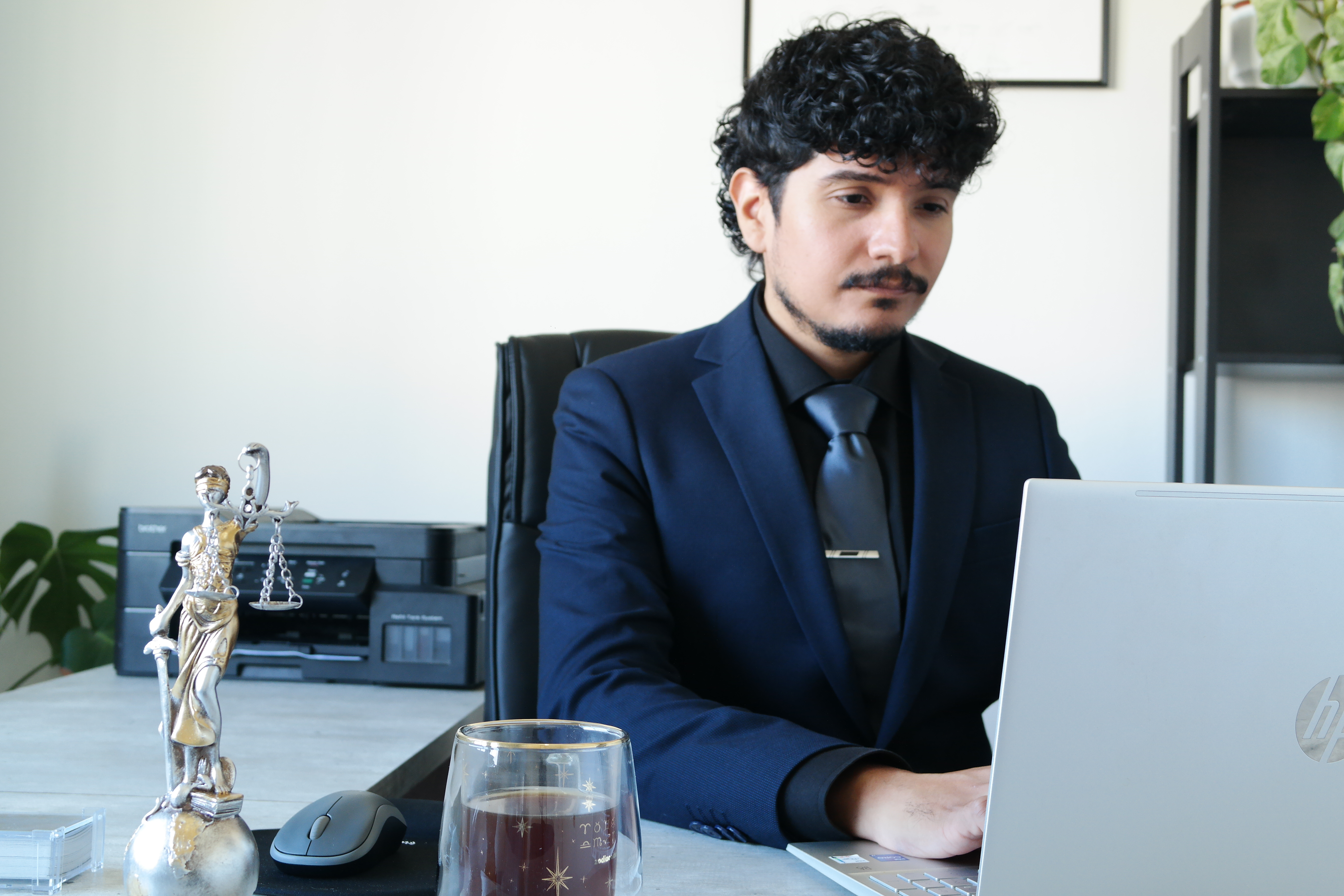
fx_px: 1605
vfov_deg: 31.2
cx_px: 672
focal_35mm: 43
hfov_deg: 45.4
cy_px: 448
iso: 400
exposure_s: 1/20
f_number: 4.5
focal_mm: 28
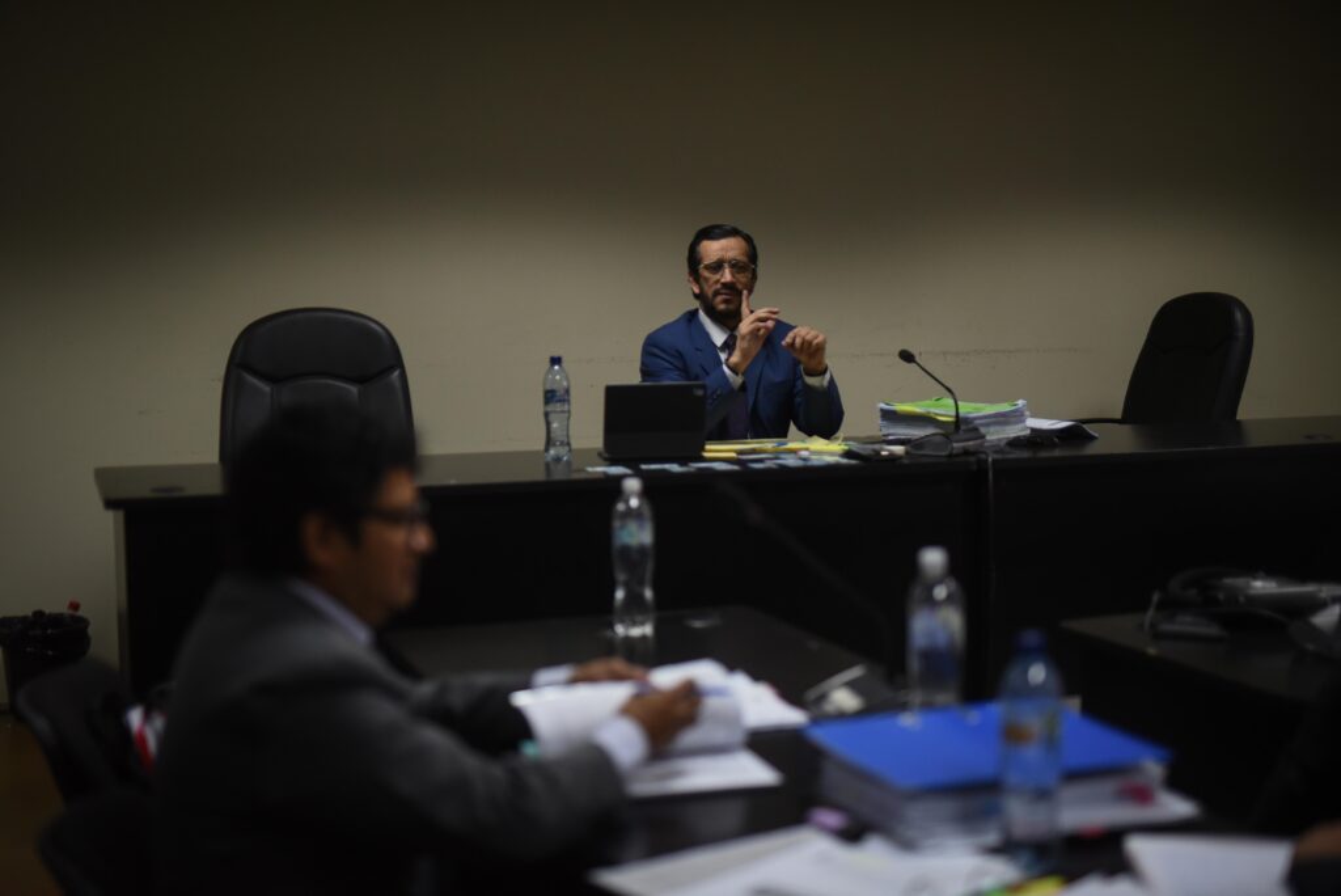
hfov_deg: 39.6
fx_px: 1863
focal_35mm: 50
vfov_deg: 27.0
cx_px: 670
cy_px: 448
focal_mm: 50
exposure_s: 1/640
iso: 1600
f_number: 1.4
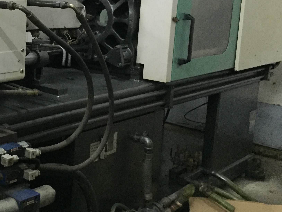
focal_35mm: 58
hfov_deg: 31.4
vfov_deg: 25.0
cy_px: 63
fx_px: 472
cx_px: 20
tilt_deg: -9.1
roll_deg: -3.1
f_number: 2.2
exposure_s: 1/17
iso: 320
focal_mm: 4.15
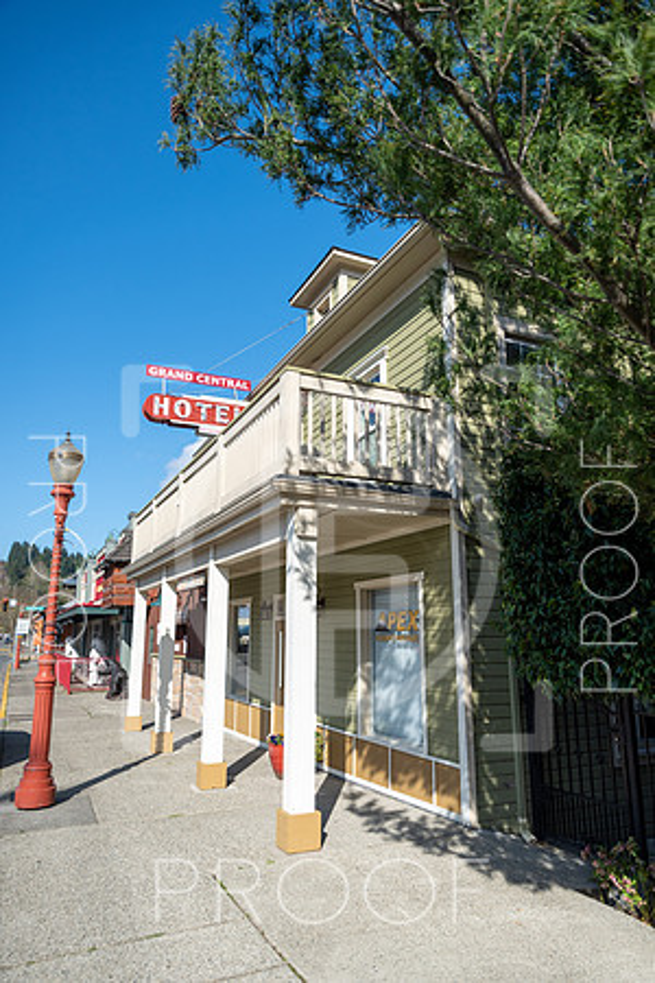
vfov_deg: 73.7
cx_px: 328
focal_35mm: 24
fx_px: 655
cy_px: 492
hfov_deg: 53.1
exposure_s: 1/3200
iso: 200
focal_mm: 24
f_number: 4
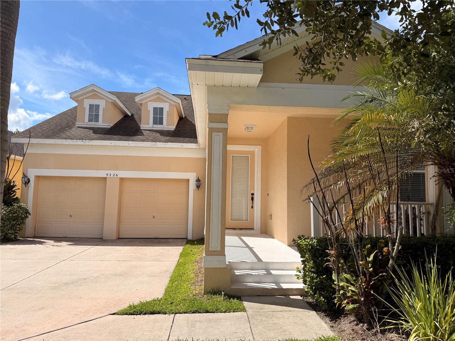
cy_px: 170
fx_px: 315
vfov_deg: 56.8
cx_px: 228
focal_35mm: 24
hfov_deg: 71.6
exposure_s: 1/5319
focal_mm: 6.76
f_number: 1.78
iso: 80
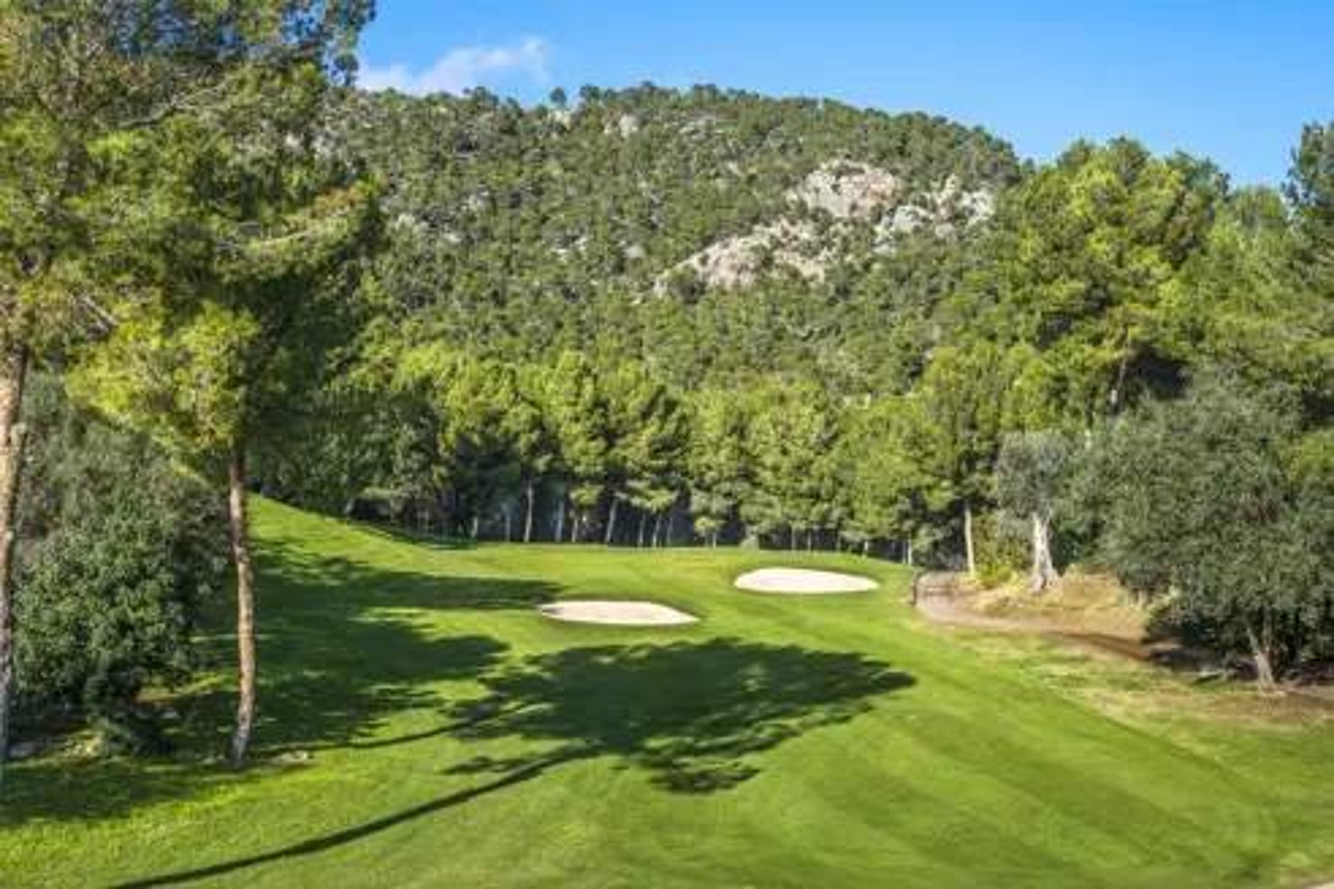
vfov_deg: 30.5
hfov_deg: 44.5
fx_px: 1630
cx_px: 667
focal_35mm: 44
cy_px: 444
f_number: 5.6
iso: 100
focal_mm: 44
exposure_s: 1/250
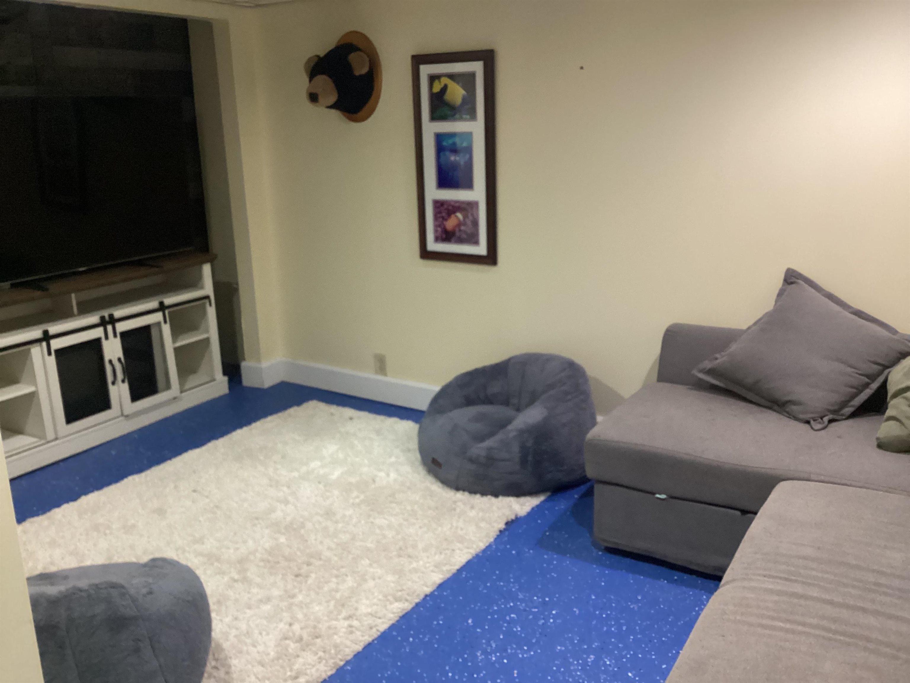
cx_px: 455
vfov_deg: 45.4
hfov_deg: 58.4
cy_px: 342
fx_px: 815
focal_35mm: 31
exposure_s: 1/30
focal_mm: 3.3
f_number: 2.4
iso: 400
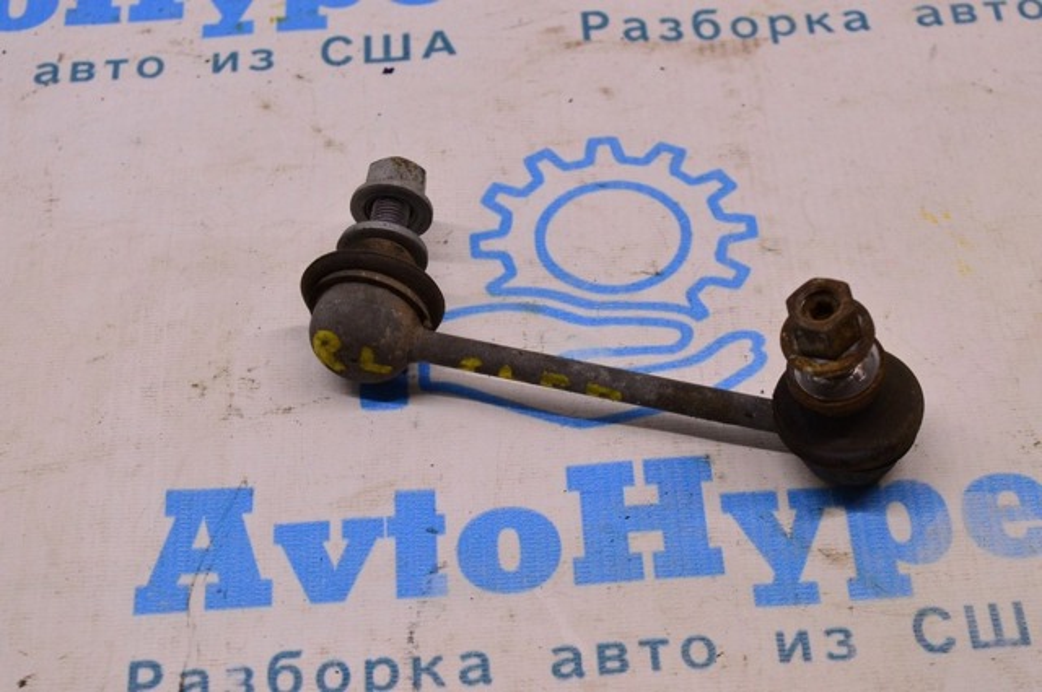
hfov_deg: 26.0
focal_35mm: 78
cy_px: 346
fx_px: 2255
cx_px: 521
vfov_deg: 17.4
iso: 1600
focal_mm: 52
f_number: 8
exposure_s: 1/125
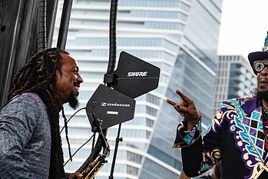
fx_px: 938
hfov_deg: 16.1
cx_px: 237
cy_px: 88
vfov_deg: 10.9
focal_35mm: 126
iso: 400
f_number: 4
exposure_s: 1/200
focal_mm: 62
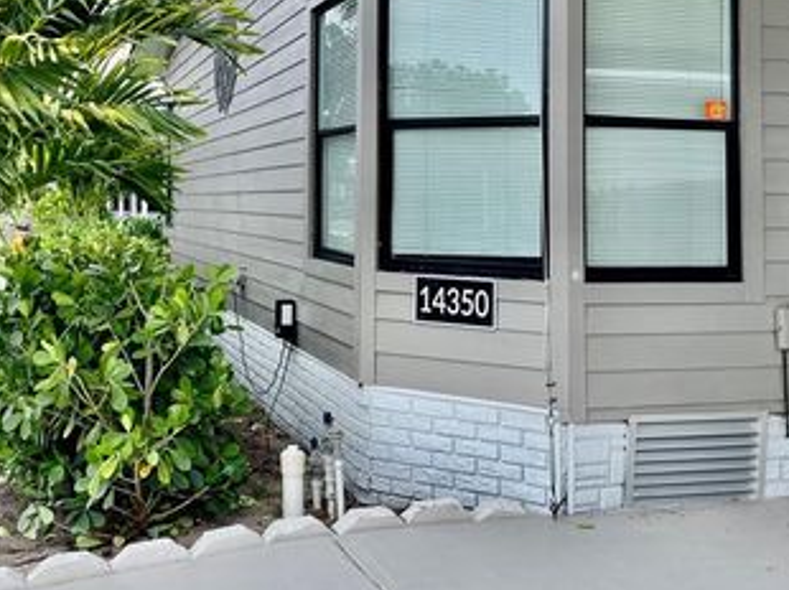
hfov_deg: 44.5
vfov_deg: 33.7
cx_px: 303
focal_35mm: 42
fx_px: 957
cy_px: 159
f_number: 1.6
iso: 32
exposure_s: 1/1024
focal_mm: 4.2
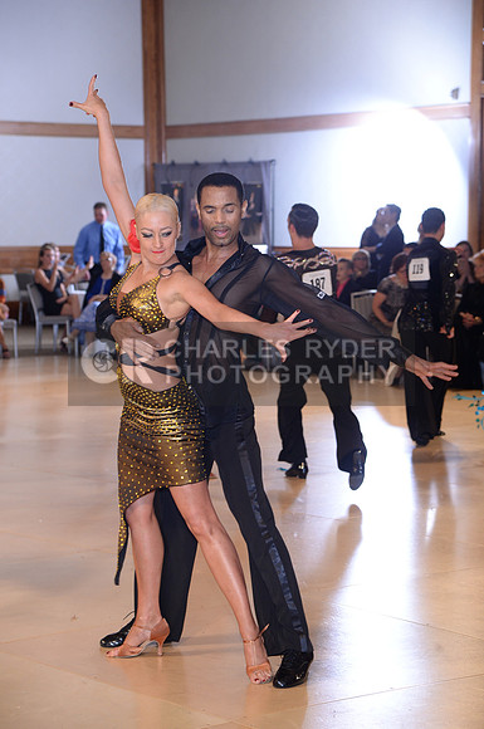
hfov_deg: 14.4
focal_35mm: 95
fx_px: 1921
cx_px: 242
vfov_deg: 21.5
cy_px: 364
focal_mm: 95
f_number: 5.6
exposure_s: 1/250
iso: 1250
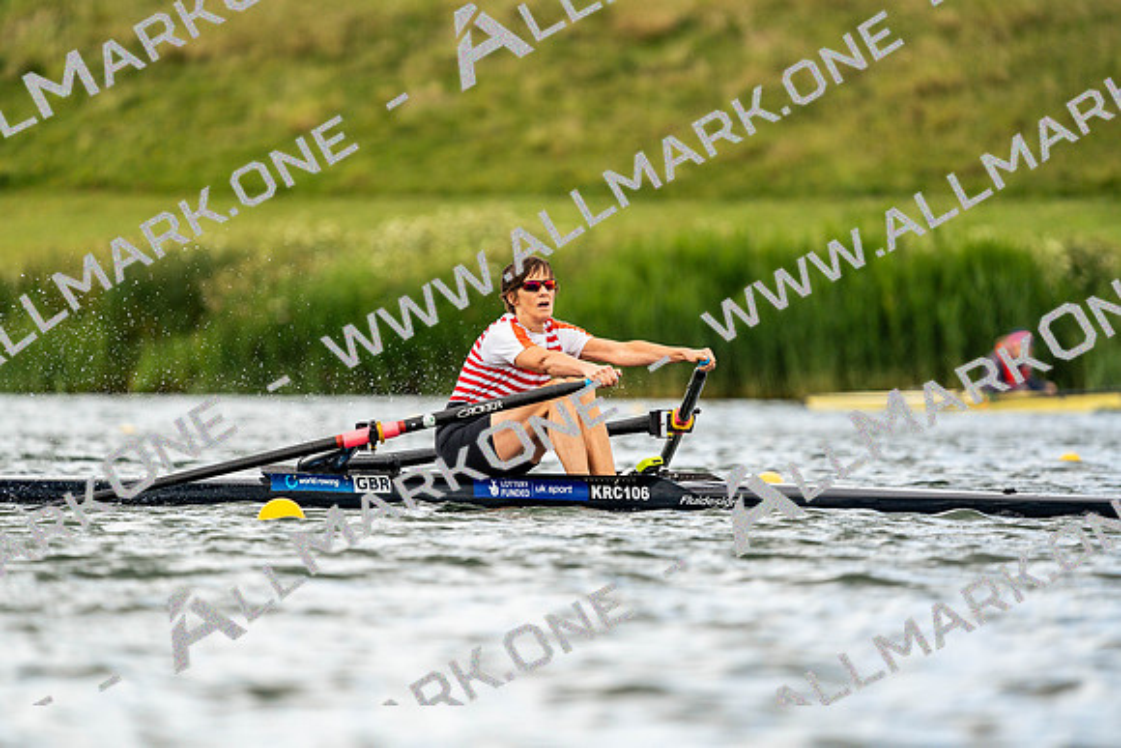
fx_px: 17036
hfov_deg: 3.8
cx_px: 560
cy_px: 374
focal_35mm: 547
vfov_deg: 2.5
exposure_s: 1/2000
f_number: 6.3
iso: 640
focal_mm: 547
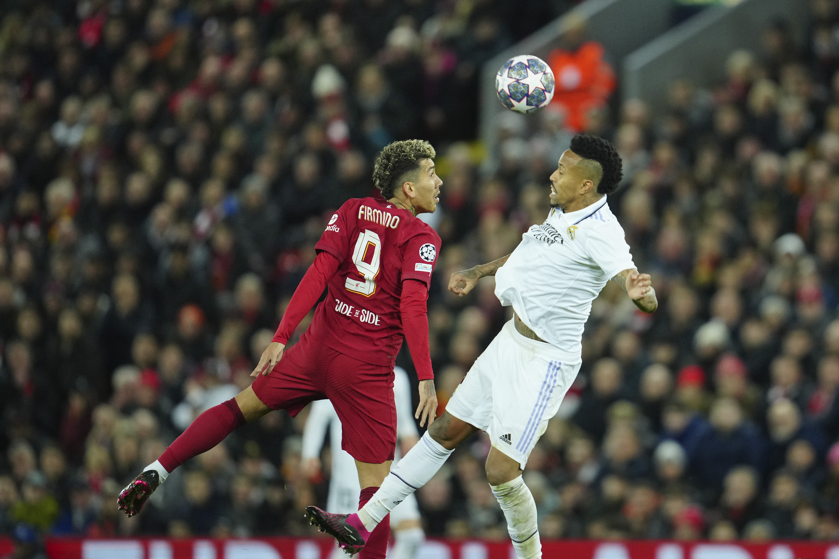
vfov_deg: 3.4
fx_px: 9321
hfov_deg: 5.2
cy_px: 280
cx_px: 420
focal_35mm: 400
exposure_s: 1/1600
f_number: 2.8
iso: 2500
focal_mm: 400
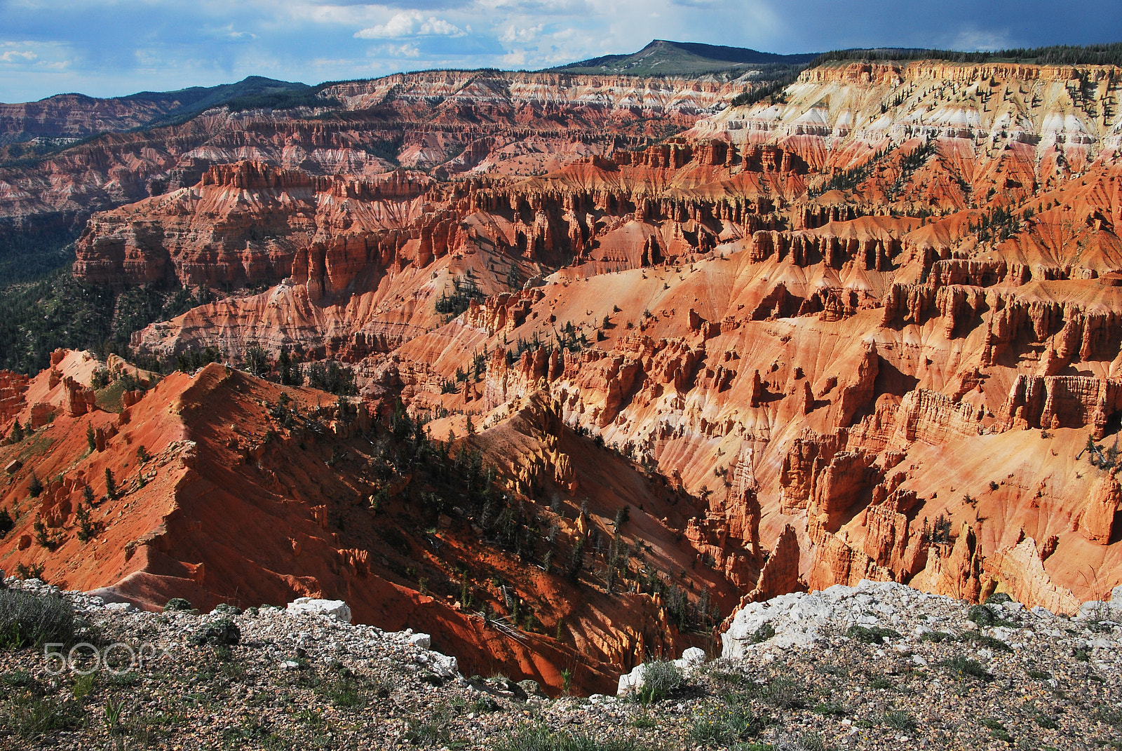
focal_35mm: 39
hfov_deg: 49.5
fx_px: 1217
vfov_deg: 34.3
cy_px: 376
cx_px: 561
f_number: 11
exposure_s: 1/500
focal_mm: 26
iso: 200
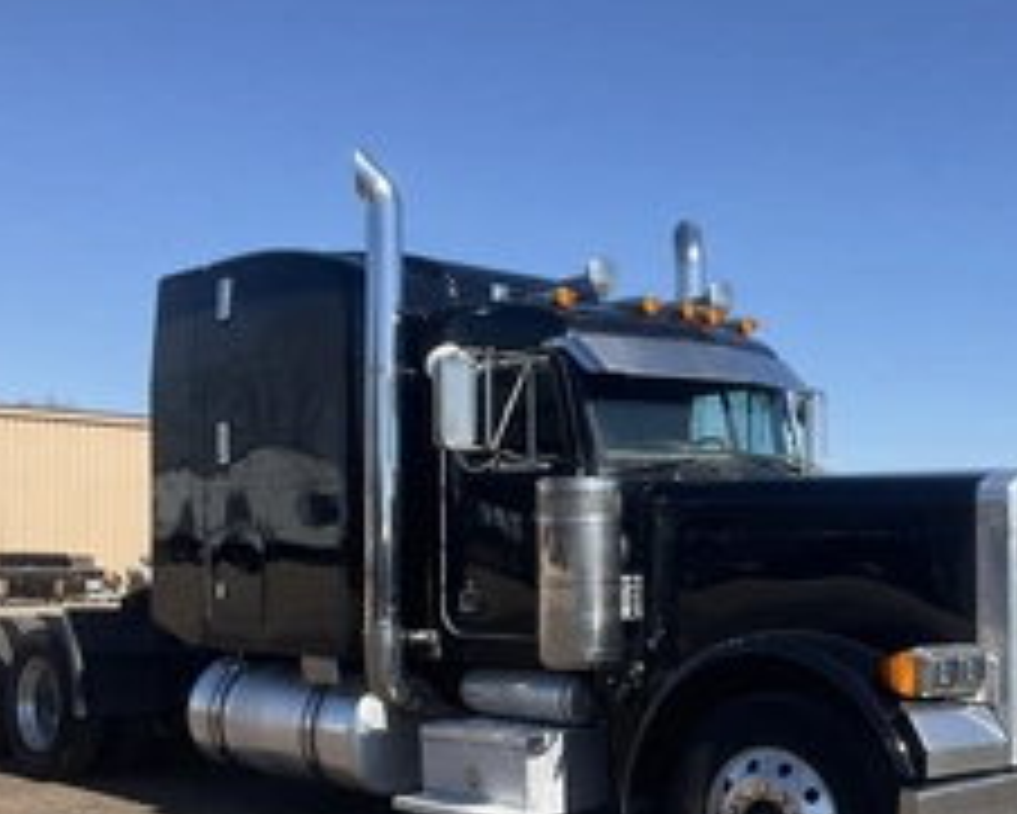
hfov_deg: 37.1
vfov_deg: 30.1
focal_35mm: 50
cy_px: 517
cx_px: 644
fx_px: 1506
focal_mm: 3
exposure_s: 1/1626
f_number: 1.8
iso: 25
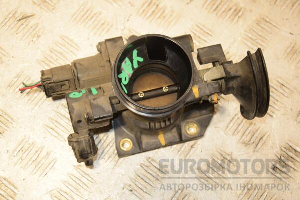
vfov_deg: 18.9
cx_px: 150
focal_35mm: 72
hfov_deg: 28.1
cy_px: 100
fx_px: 600
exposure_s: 1/200
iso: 800
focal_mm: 48
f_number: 5.6
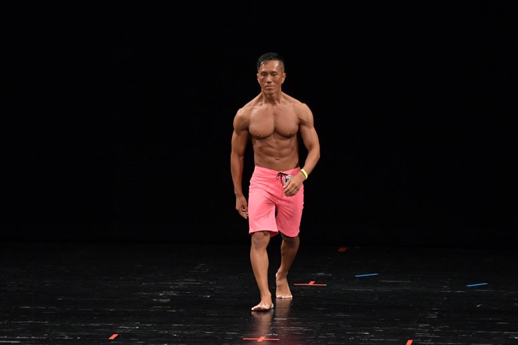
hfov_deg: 7.6
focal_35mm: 270
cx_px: 259
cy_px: 172
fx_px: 3883
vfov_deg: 5.1
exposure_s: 1/400
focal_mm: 180
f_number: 5.6
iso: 3200
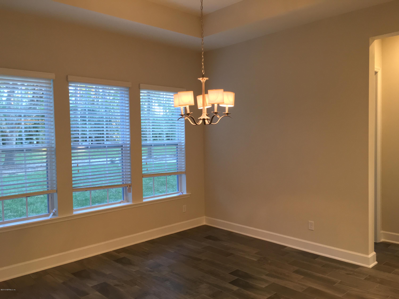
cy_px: 150
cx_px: 200
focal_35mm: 29
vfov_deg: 48.2
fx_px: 334
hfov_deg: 61.7
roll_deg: +0.5
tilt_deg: -3.6
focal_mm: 4.15
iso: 100
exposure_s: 1/30
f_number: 2.2
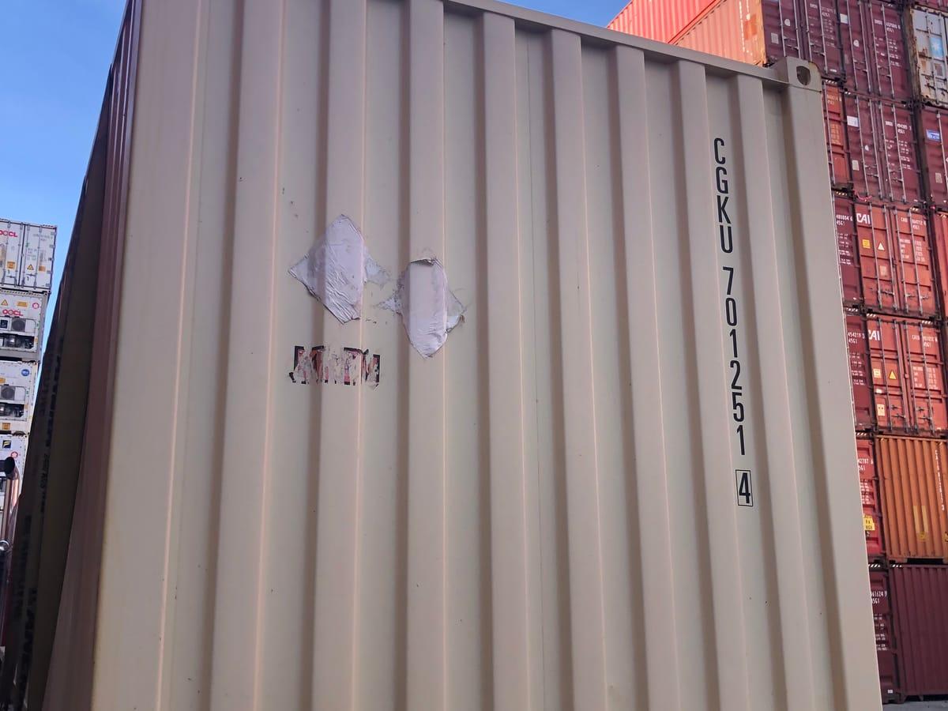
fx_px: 767
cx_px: 474
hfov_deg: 63.4
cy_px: 356
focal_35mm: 28
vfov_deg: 49.7
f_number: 1.8
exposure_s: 1/363
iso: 20
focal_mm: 3.99
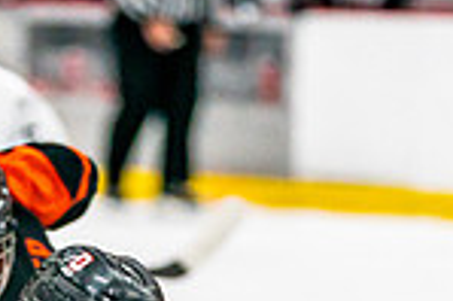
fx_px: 7579
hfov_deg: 3.4
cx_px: -64
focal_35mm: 603
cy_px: 540
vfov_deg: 2.3
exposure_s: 1/1250
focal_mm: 155
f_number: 2.8
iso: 3200
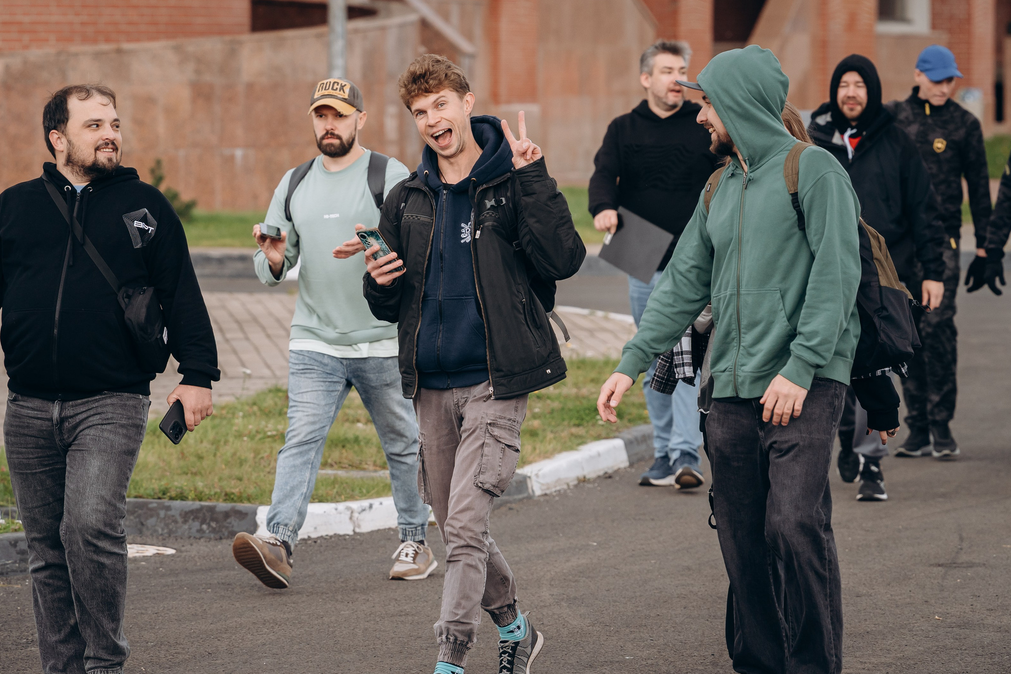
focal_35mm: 227
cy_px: 336
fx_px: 6374
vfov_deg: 6.1
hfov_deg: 9.1
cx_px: 522
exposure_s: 1/640
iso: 400
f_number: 5
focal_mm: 166
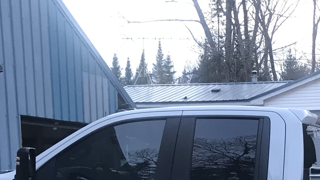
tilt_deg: -6.7
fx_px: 721
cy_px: 262
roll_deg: +0.7
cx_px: 283
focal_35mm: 85
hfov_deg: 24.4
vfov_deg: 13.5
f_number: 1.8
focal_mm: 3.99
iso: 40
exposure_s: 1/24
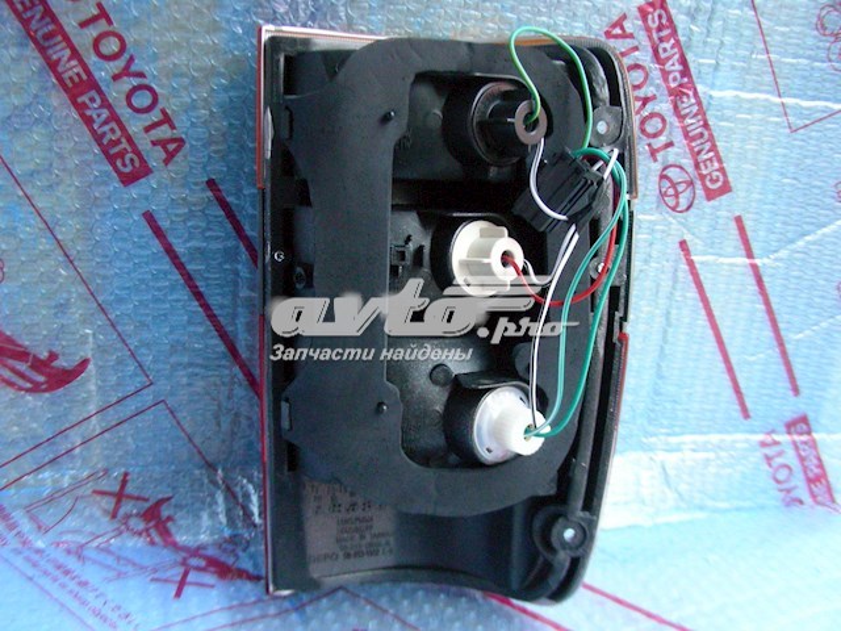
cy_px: 316
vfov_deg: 37.7
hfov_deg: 49.0
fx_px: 923
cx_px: 420
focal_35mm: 38
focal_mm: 6.3
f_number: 4
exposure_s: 1/200
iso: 400
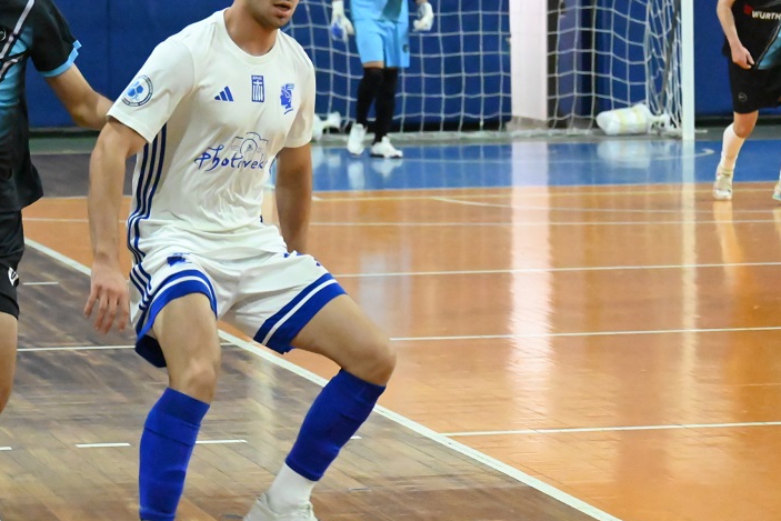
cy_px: 241
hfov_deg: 10.7
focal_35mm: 192
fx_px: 4166
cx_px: 266
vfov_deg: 7.2
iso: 22800
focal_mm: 90
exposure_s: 1/500
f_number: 5
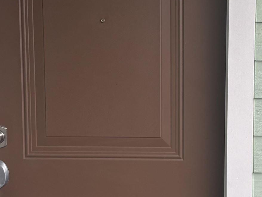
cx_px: 196
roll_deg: +0.4
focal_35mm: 91
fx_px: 689
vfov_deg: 16.2
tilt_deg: -5.2
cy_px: 97
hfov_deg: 21.4
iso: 50
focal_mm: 5.96
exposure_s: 1/364
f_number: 1.6
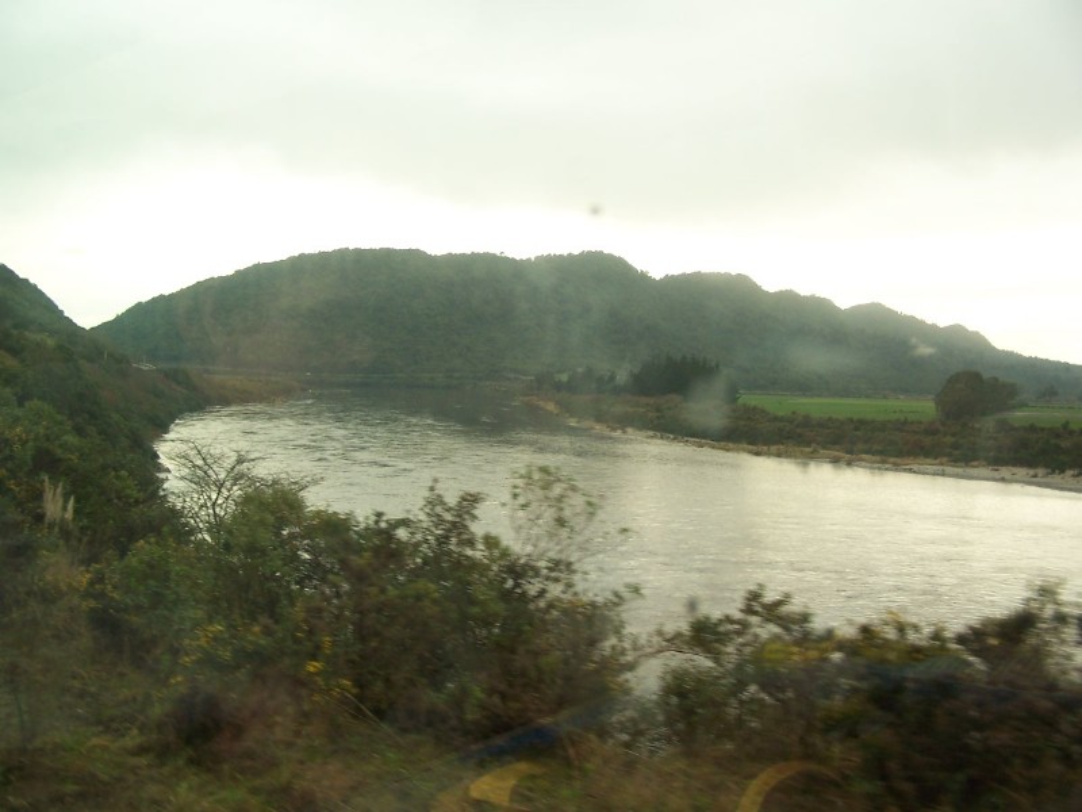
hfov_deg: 49.0
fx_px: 1188
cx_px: 541
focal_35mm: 38
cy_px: 406
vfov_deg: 37.7
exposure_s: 1/90
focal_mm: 6.3
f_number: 2.8
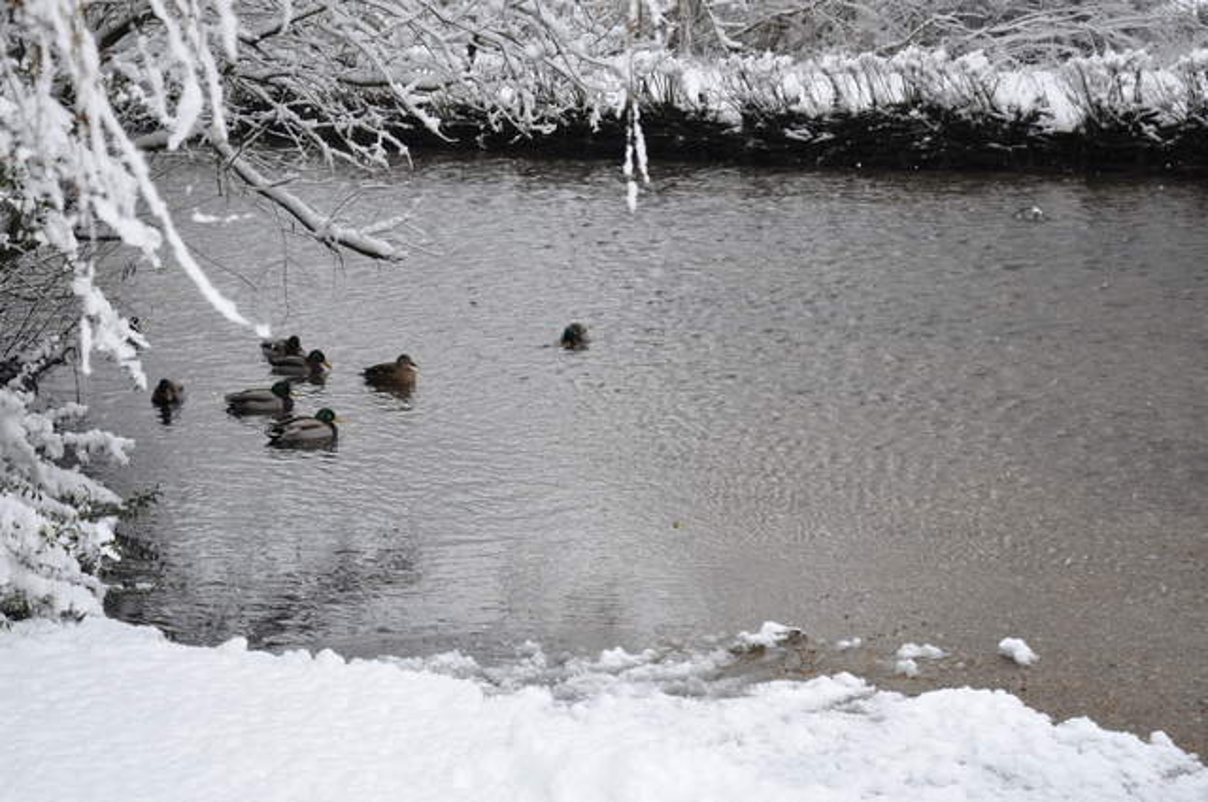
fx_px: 2513
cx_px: 604
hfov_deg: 27.0
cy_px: 401
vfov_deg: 18.1
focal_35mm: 75
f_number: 8
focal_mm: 50
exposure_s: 1/250
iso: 640
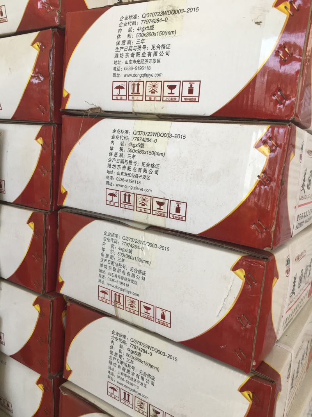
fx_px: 349
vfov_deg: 61.7
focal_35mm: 29
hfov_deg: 48.2
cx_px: 156
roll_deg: -4.1
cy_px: 208
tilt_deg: -8.9
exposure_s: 1/100
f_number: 2.2
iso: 40
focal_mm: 4.15
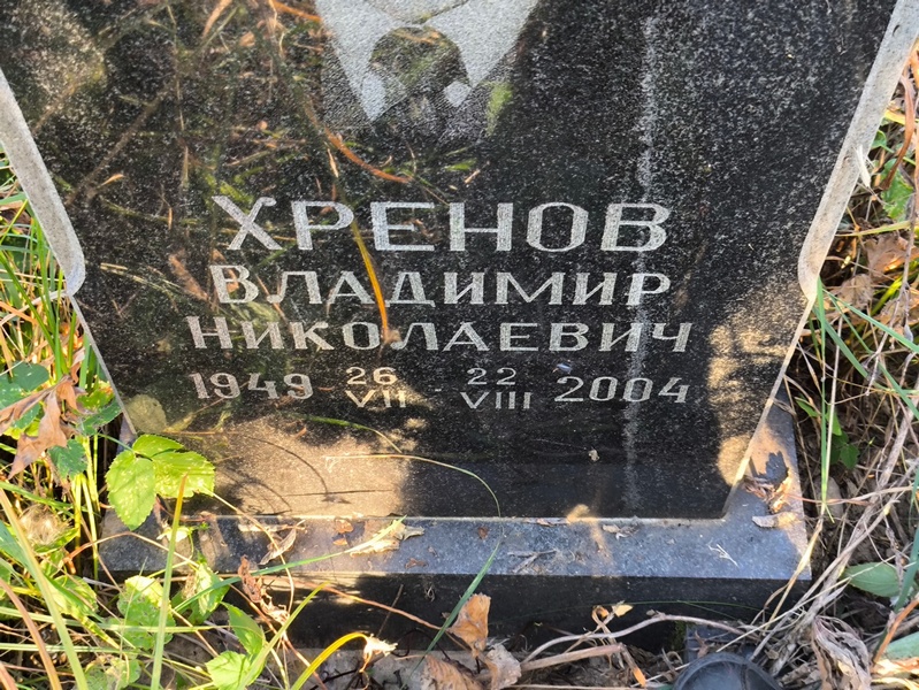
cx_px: 460
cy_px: 345
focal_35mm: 50
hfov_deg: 38.2
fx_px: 1328
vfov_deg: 29.1
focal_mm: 4.71
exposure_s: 1/60
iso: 125
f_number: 1.7
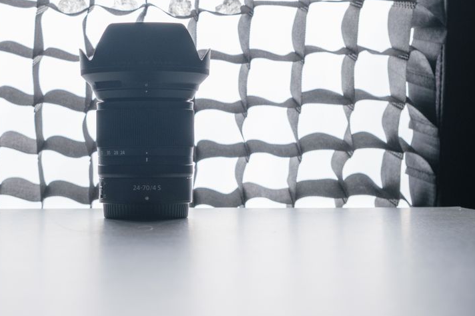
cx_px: 146
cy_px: 65
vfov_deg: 15.8
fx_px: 1134
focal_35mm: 86
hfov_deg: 23.5
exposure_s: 1/30
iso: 160
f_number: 5.6
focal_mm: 34.2
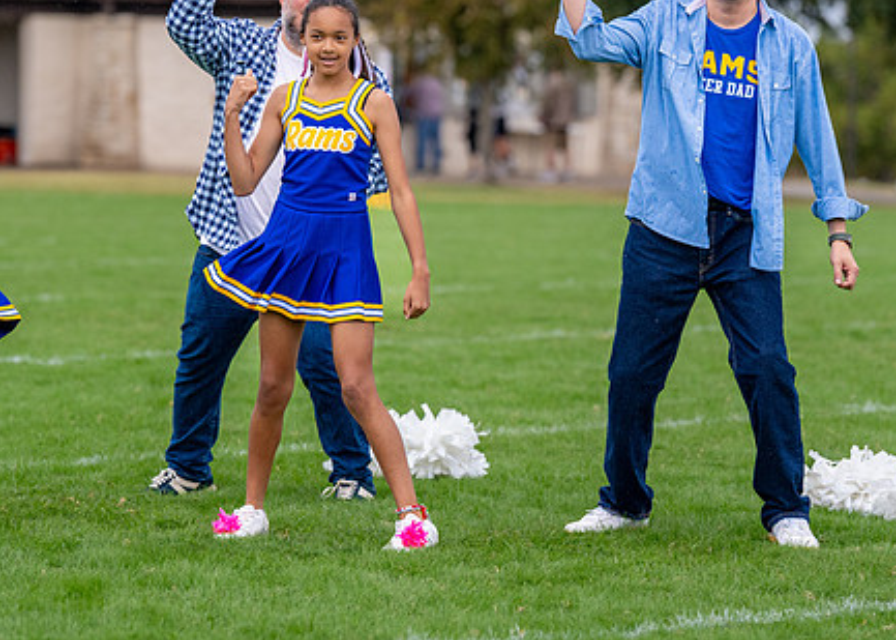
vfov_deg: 6.1
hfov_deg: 8.5
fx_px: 6004
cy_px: 133
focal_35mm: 236
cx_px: 324
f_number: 2.8
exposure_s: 1/1600
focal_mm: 129
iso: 500
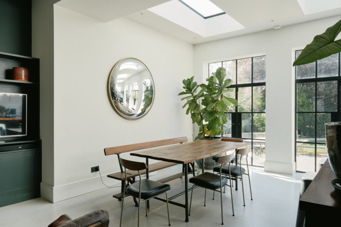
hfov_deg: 73.7
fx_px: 227
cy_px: 114
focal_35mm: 24
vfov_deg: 53.1
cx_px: 170
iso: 160
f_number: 11
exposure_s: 1/8
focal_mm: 16
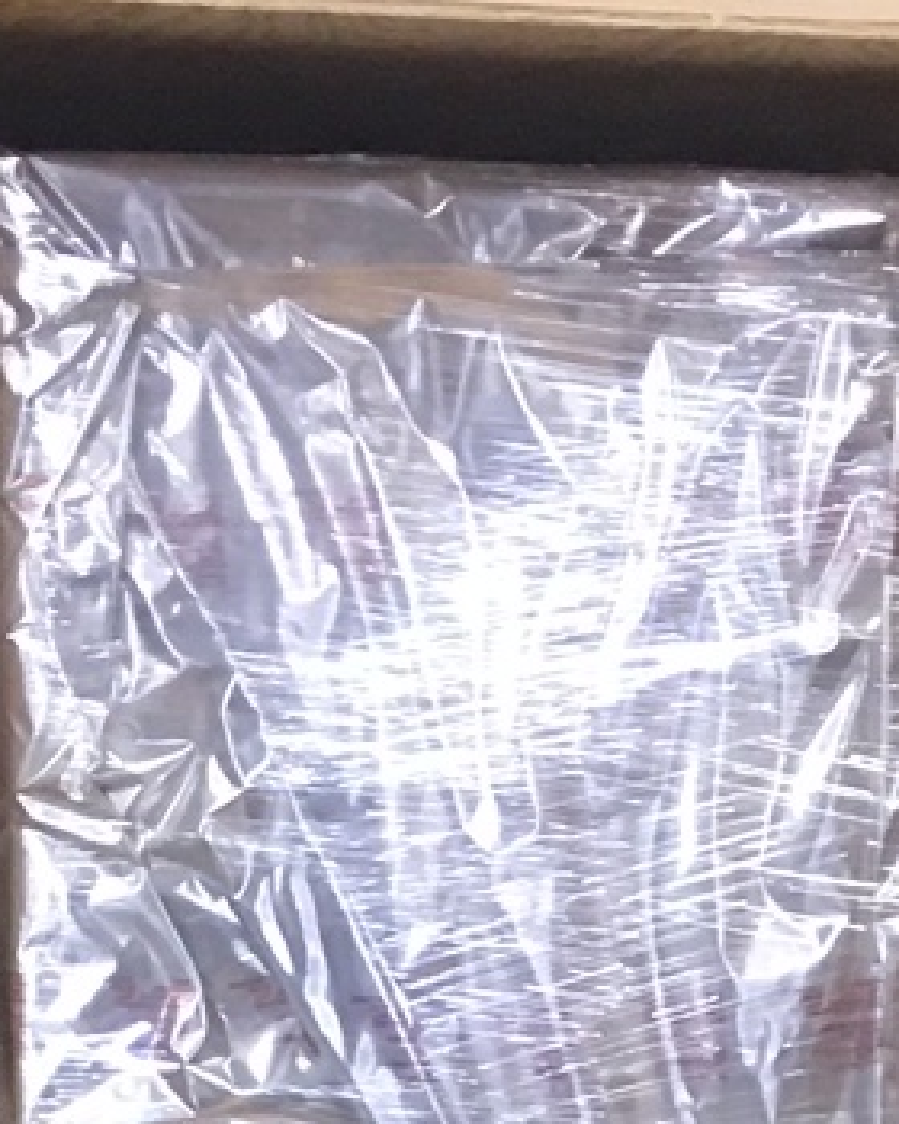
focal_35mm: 163
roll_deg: -1.8
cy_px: 2665
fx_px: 5421
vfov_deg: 10.3
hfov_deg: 9.5
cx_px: 706
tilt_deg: -18.4
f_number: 2.2
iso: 50
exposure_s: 1/15
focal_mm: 4.15
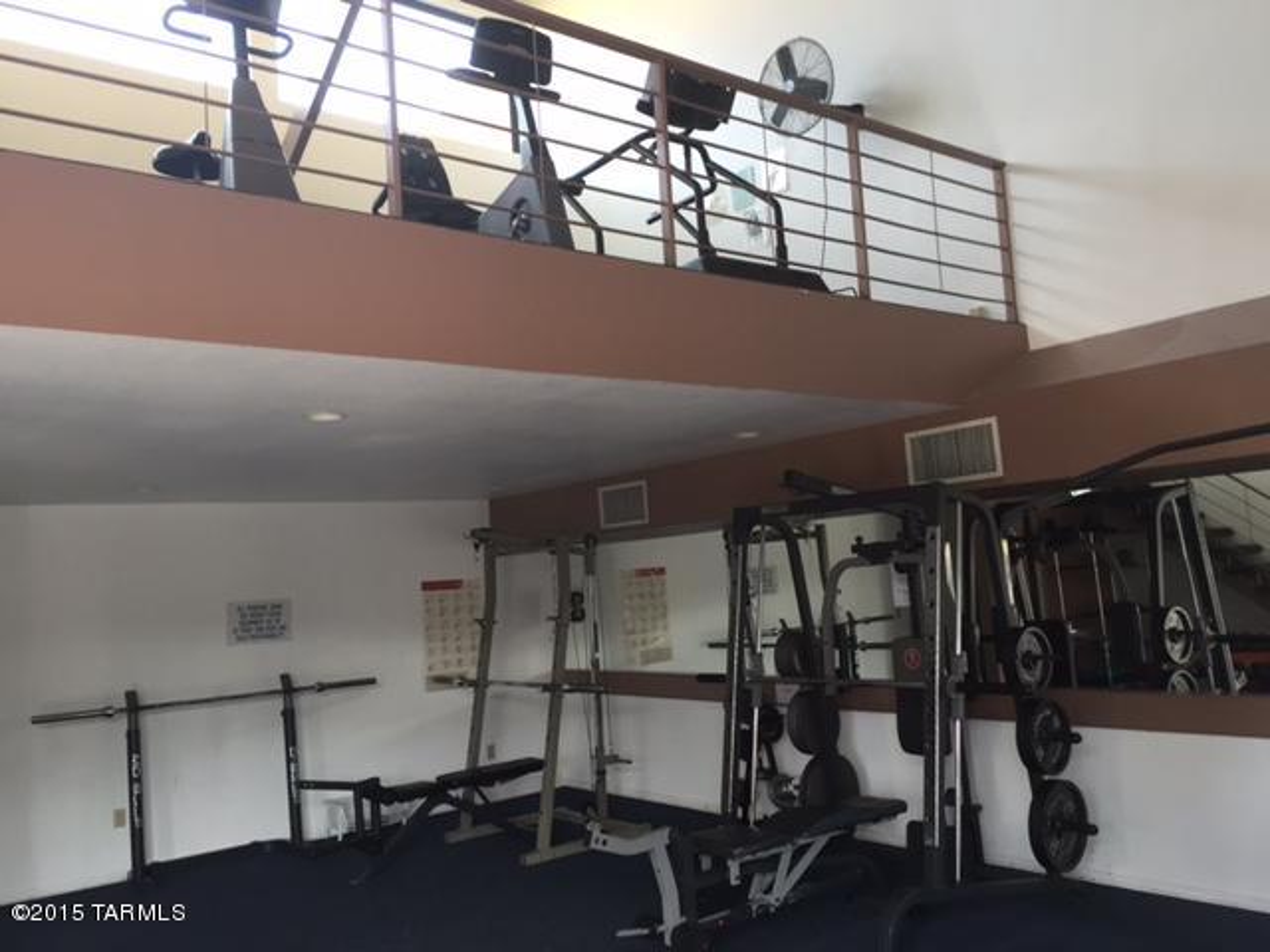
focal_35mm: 29
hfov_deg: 61.7
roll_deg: +2.5
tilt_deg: +4.5
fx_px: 1064
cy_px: 476
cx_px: 635
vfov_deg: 48.2
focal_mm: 4.15
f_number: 2.2
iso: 32
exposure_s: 1/40
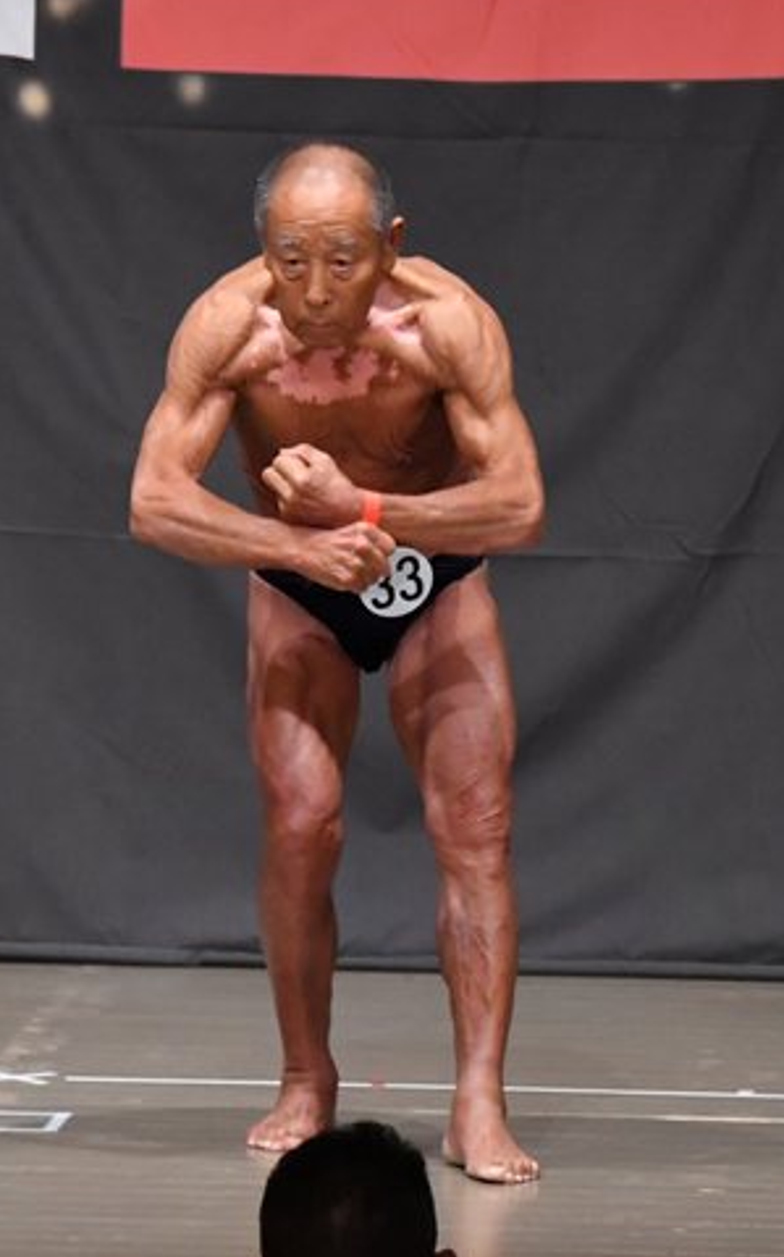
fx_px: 13550
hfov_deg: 3.3
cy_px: 604
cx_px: 361
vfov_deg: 5.3
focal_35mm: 396
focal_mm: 160
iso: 6400
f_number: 5.6
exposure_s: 1/400
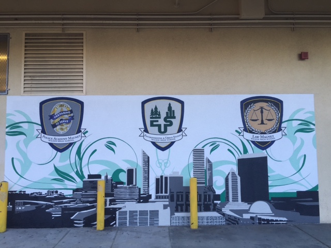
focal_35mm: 29
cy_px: 124
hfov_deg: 61.7
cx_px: 166
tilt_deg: +3.2
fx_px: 277
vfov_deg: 48.2
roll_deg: +0.1
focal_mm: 4.15
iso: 32
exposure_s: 1/186
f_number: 2.2
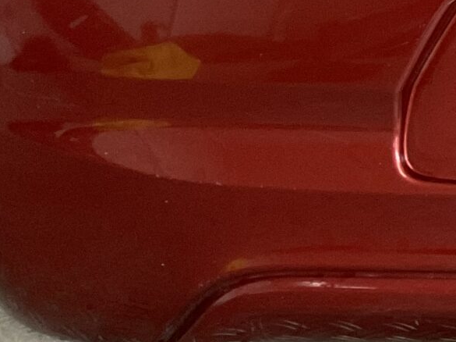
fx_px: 1672
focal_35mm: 127
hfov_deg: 13.5
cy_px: -157
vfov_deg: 11.2
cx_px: 884
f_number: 1.8
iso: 80
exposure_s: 1/50
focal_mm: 3
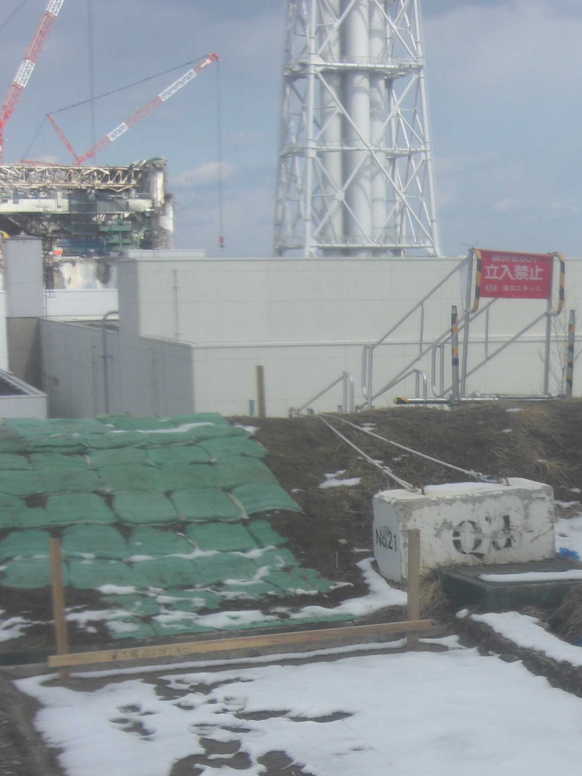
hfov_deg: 17.9
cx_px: 666
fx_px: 1771
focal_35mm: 79
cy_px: 589
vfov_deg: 24.4
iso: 80
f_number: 8
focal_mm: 7.9
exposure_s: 1/250
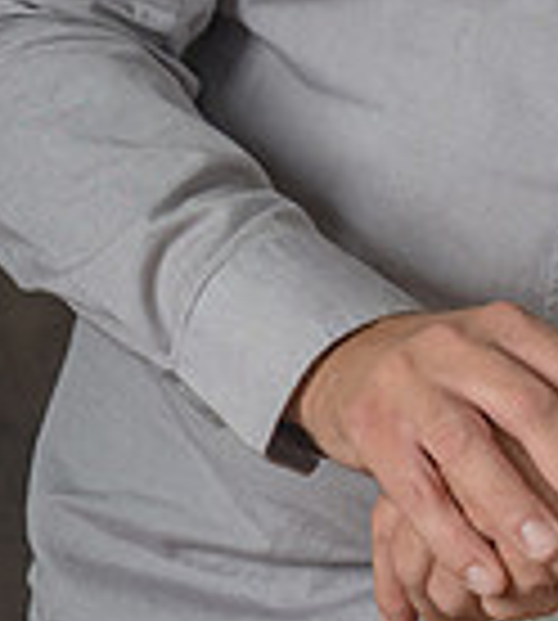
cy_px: -260
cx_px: 324
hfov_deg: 4.8
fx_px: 6657
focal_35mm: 345
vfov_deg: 5.3
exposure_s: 1/200
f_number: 7.1
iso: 100
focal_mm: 73
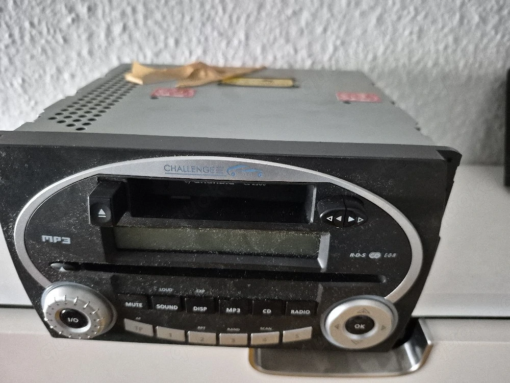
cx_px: 255
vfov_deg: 58.9
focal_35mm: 23
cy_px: 192
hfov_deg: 73.9
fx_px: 339
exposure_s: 1/50
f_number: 1.8
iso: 2000
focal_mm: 5.4
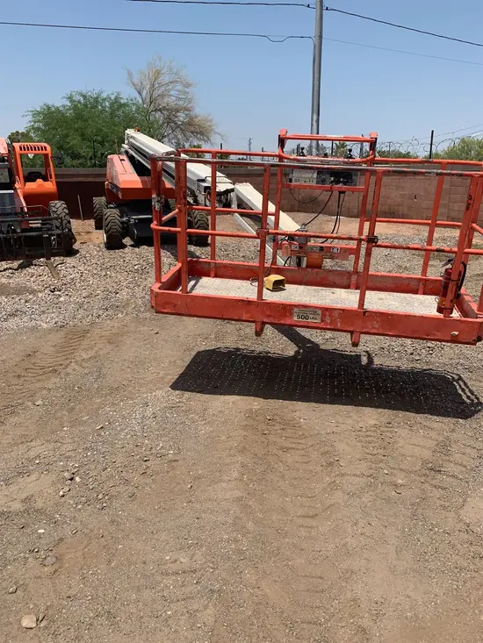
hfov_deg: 53.1
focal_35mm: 26
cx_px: 242
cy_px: 322
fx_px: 484
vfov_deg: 67.3
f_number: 1.8
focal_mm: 4.25
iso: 25
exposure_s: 1/3086
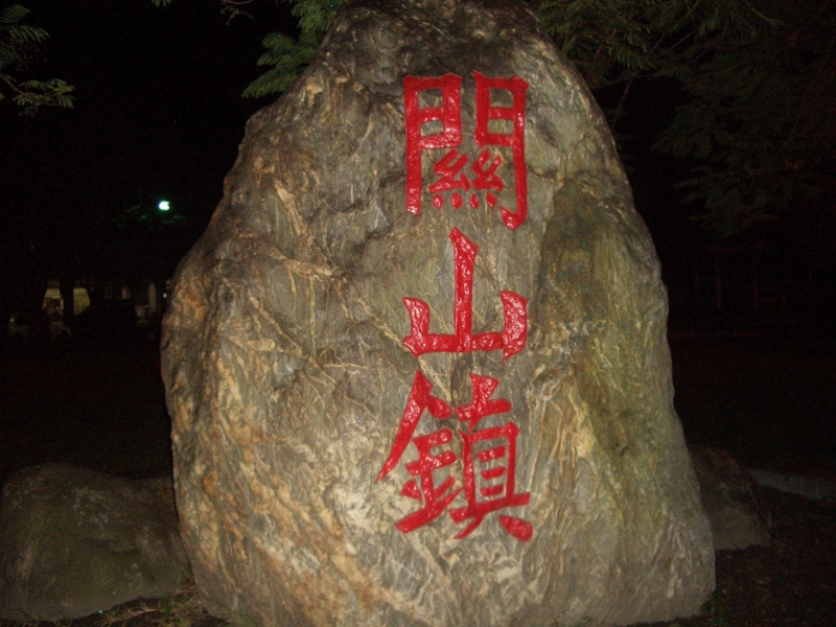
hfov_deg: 52.6
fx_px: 845
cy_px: 314
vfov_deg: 40.7
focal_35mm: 35
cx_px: 418
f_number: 2.6
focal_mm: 5.8
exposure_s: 1/60
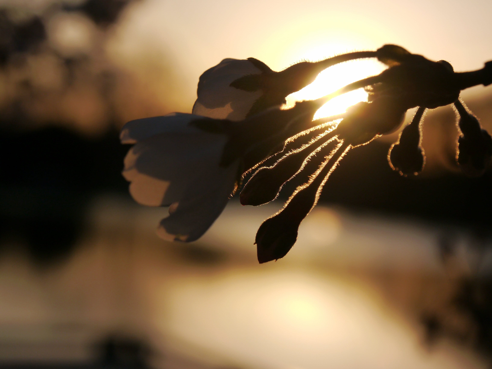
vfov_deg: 17.2
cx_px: 246
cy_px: 184
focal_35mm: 86
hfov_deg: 22.8
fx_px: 1222
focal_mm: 43
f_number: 9
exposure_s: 1/800
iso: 200
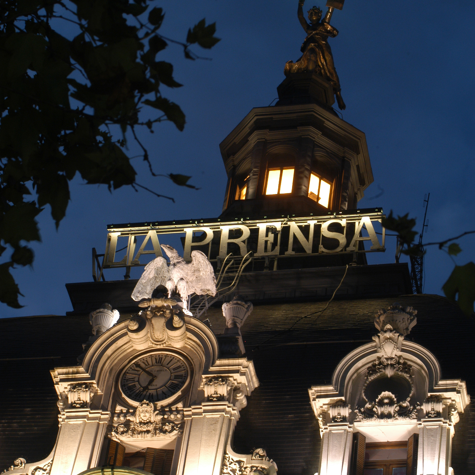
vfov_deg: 14.7
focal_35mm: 119
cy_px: 238
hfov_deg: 14.7
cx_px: 238
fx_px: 1847
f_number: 11
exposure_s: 1/1.3
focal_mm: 62
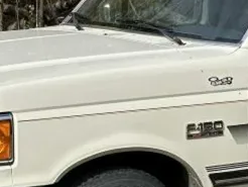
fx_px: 1341
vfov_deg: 7.9
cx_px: 274
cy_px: 136
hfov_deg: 10.4
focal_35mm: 187
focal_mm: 6.86
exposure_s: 1/4367
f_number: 1.78
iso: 64
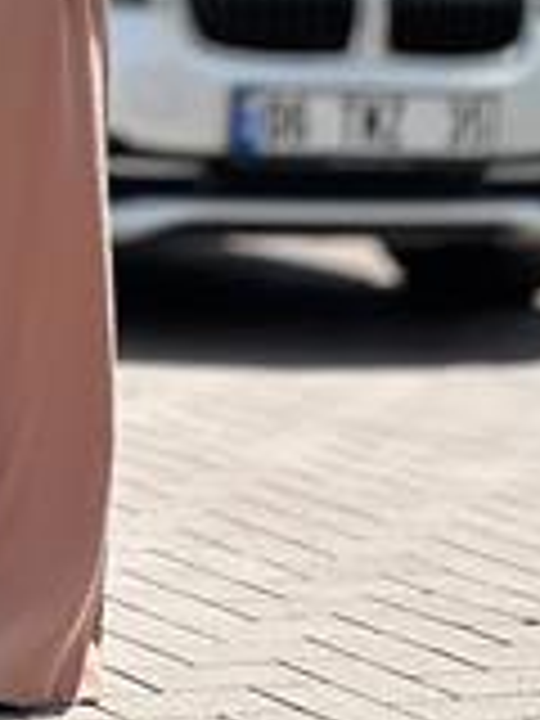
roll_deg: -0.1
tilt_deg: +1.7
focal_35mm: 199
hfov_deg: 7.4
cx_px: -81
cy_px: -187
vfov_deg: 9.8
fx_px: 4139
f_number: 2.8
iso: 32
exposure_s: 1/536
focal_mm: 9
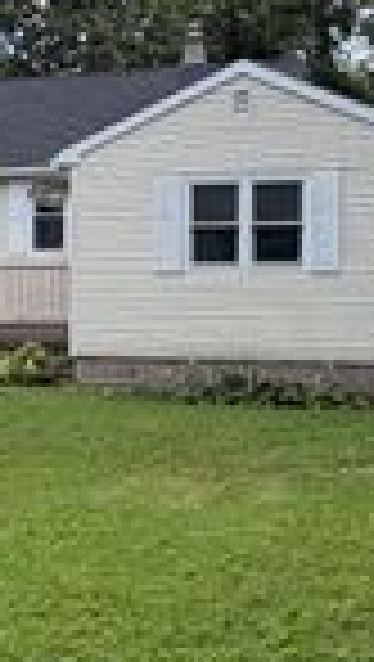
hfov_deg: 16.9
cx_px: -54
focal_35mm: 69
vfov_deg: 30.5
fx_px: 1213
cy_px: 281
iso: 40
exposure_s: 1/502
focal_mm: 2.22
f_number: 2.2
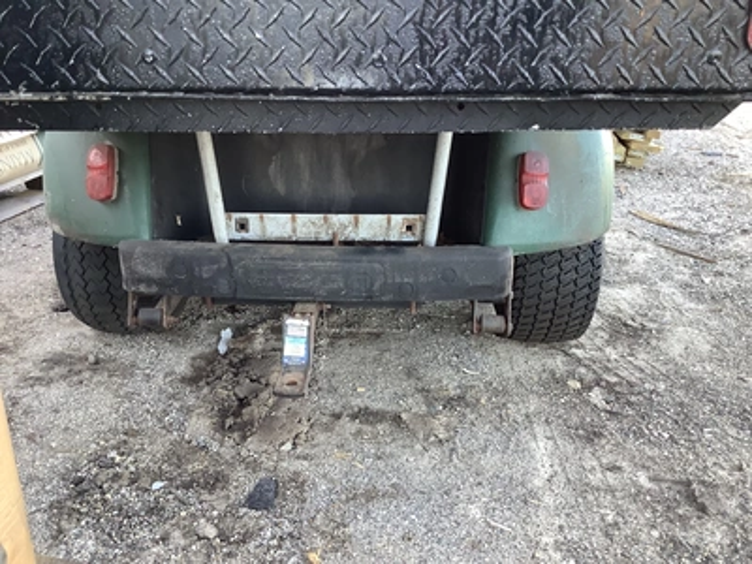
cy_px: 282
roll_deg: -2.6
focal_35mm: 31
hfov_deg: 58.4
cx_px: 376
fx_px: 673
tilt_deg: -23.3
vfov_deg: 45.4
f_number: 2.4
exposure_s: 1/60
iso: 125
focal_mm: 3.3
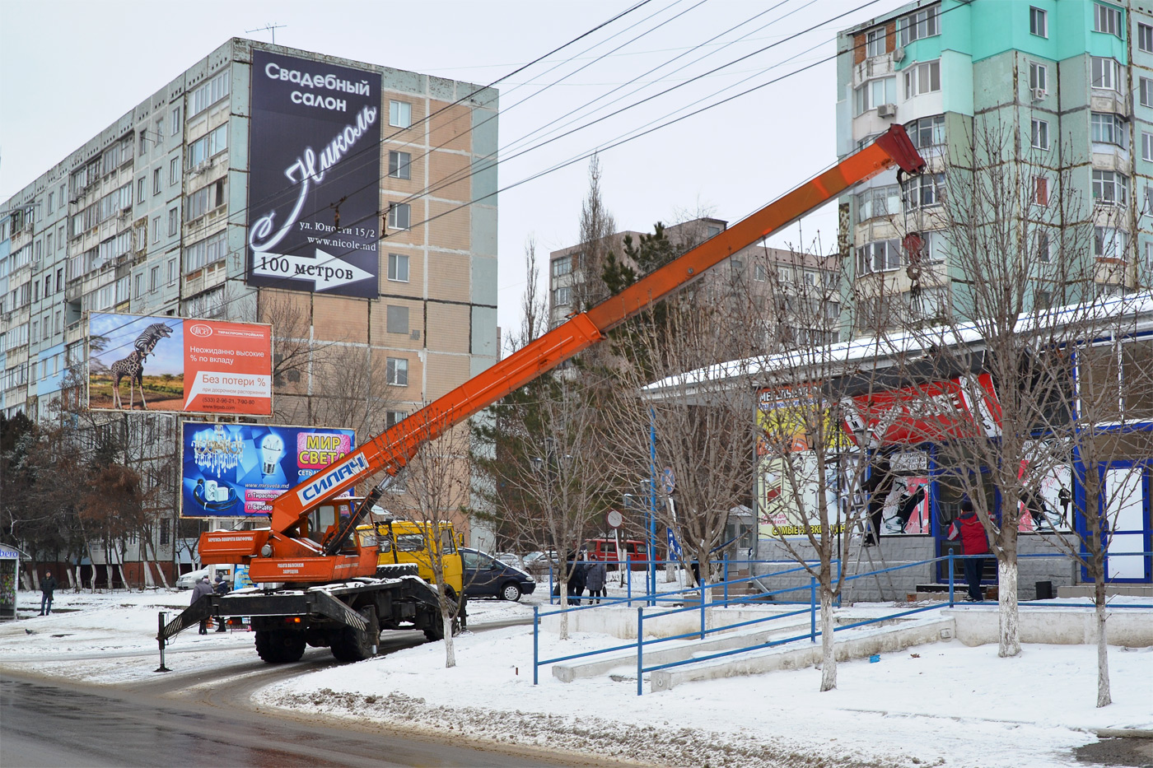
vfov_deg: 31.9
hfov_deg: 46.4
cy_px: 384
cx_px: 576
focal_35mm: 42
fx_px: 1345
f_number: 6.3
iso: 140
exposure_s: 1/250
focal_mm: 28
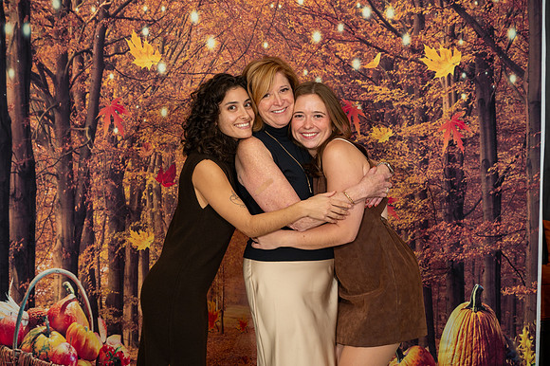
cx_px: 275
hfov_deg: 28.9
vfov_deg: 19.4
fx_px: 1069
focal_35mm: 70
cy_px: 183
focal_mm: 70
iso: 800
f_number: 5.6
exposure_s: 1/80
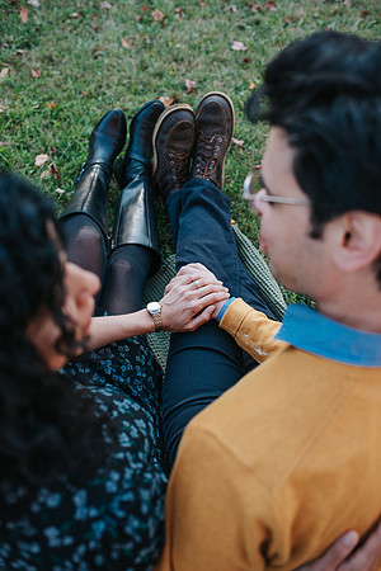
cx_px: 190
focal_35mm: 35
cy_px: 286
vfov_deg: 54.4
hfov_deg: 37.9
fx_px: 556
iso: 1000
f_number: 3.2
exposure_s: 1/800
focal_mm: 35
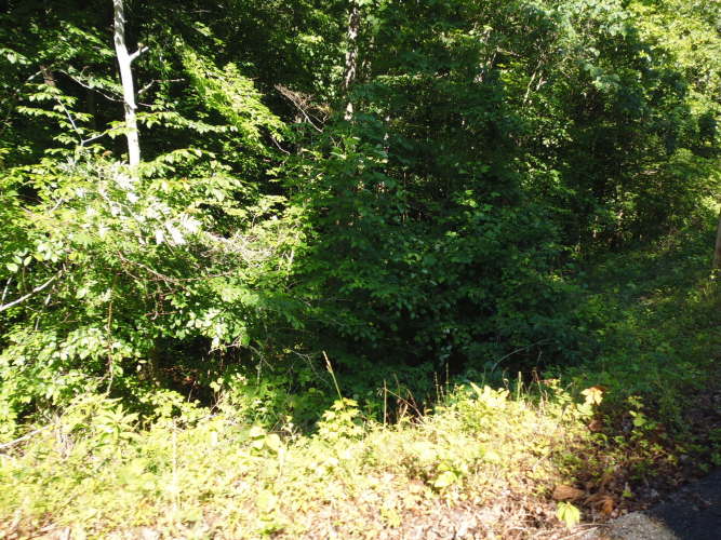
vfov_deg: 56.8
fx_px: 500
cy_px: 270
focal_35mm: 24
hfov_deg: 71.6
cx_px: 360
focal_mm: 4.3
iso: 100
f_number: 2.8
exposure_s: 1/200
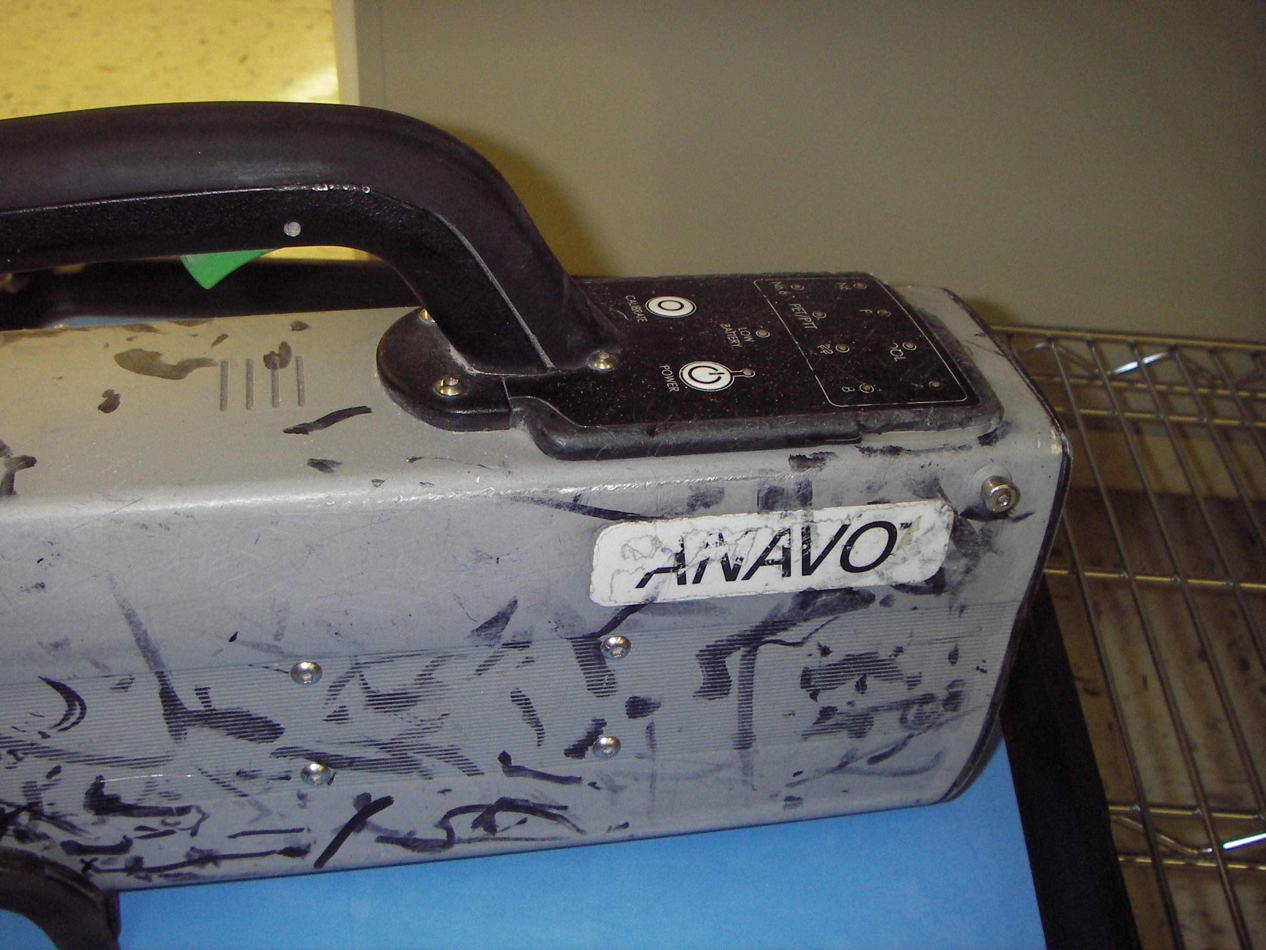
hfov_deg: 49.0
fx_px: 1390
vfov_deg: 37.7
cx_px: 633
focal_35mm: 38
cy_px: 475
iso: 100
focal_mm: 6.3
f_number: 3.3
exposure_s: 1/30
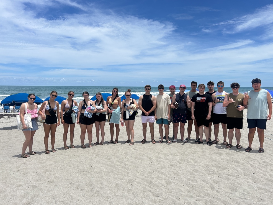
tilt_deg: -4.2
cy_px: 101
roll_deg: -0.4
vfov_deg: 51.4
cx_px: 139
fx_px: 213
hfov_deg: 65.3
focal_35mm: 27
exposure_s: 1/8696
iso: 50
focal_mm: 5.7
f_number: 1.5
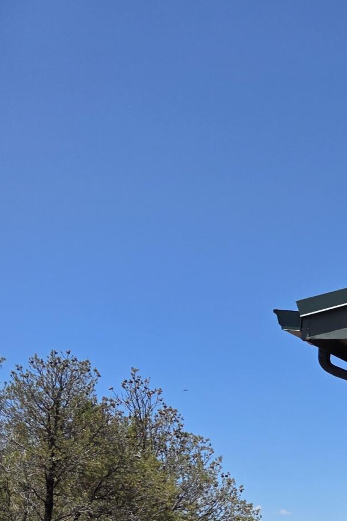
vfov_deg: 24.1
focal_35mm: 78
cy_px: 588
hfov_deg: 13.0
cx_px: 846
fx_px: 1128
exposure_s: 1/5017
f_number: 1.7
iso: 80
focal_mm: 6.3
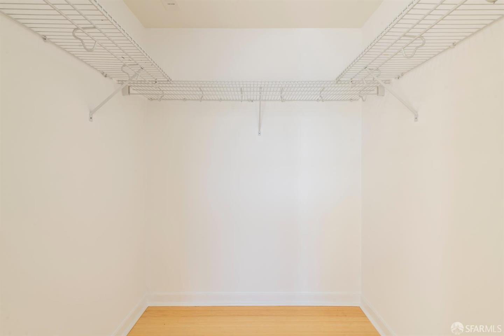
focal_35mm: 14
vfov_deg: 81.2
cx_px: 252
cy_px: 168
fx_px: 196
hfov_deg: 104.3
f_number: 10
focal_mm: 14
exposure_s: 1/13
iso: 160
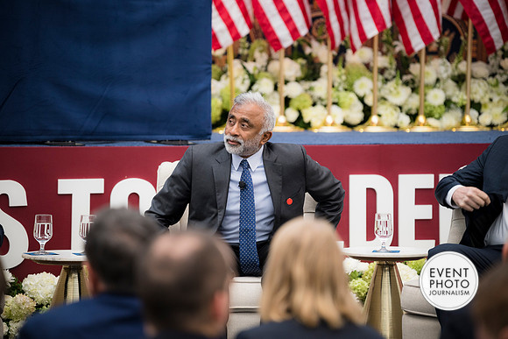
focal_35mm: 150
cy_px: 170
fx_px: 2117
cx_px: 254
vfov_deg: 9.2
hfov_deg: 13.7
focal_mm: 150
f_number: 2.8
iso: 720
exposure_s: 1/200
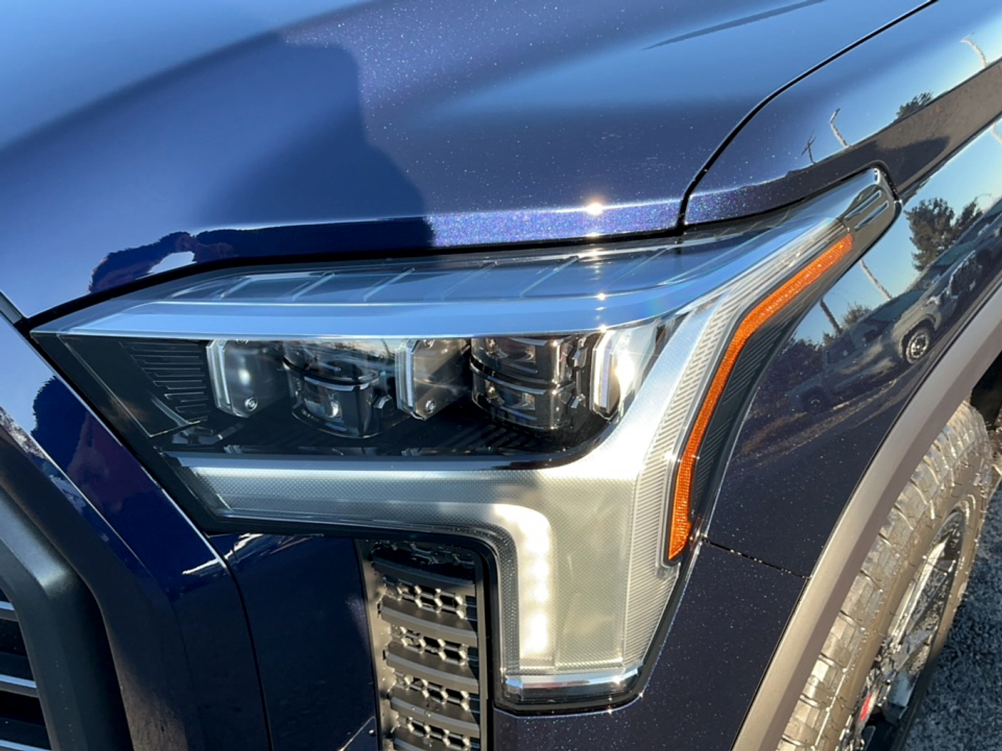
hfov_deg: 60.0
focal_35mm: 30
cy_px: 376
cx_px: 501
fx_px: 868
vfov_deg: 46.8
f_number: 1.8
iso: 20
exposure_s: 1/120
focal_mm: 3
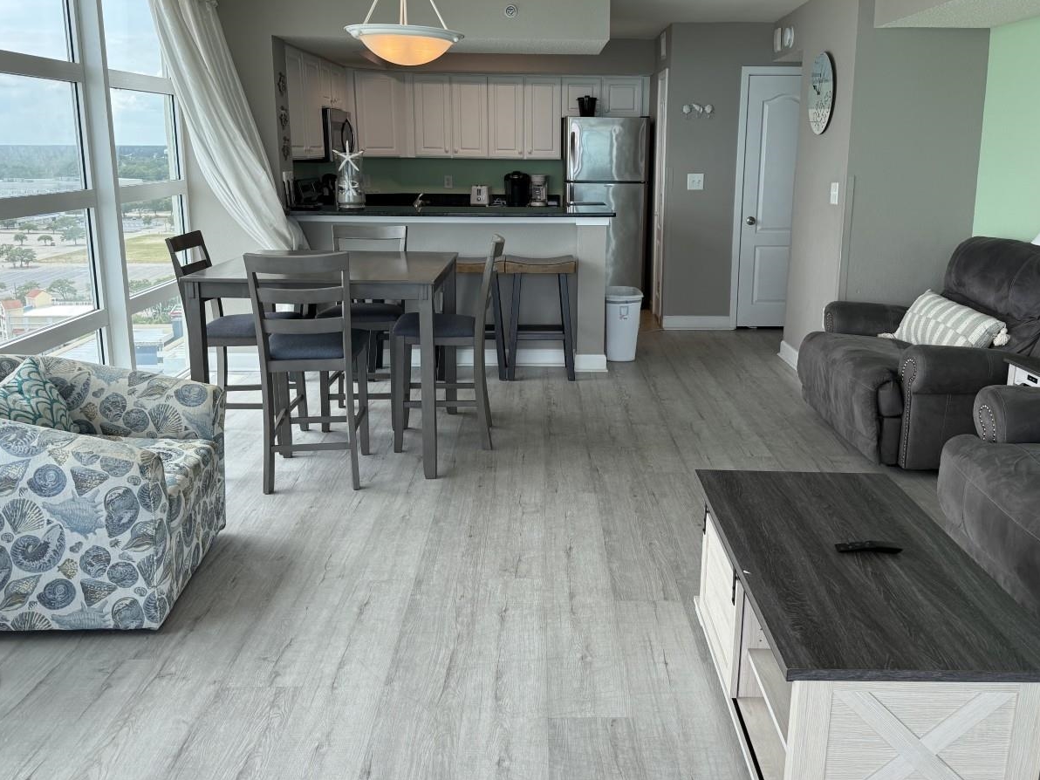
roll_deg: -0.5
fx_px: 871
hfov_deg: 61.5
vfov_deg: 48.0
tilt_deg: -11.4
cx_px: 569
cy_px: 325
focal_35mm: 29
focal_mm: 6.76
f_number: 1.78
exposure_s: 1/708
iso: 100
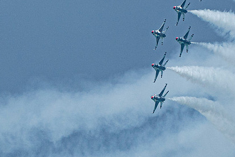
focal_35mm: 1426
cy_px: 67
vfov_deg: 1.0
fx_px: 9311
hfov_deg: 1.4
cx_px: 131
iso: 640
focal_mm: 400
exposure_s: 1/2000
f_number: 10
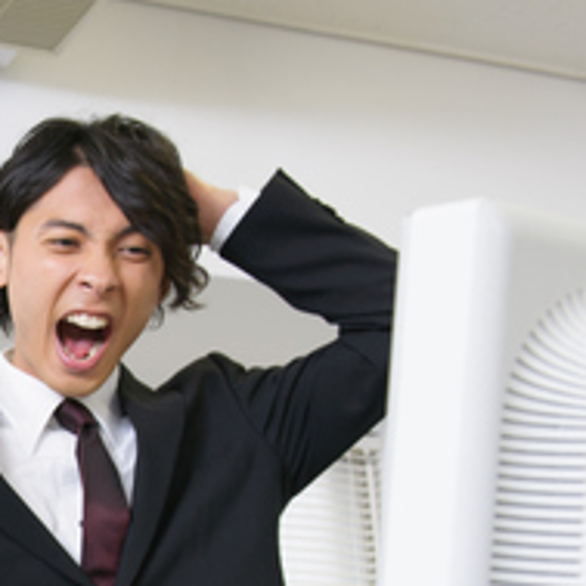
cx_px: -239
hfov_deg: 17.8
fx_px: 1705
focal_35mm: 89
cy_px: 629
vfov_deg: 18.8
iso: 200
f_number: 7.1
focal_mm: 31
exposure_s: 1/60
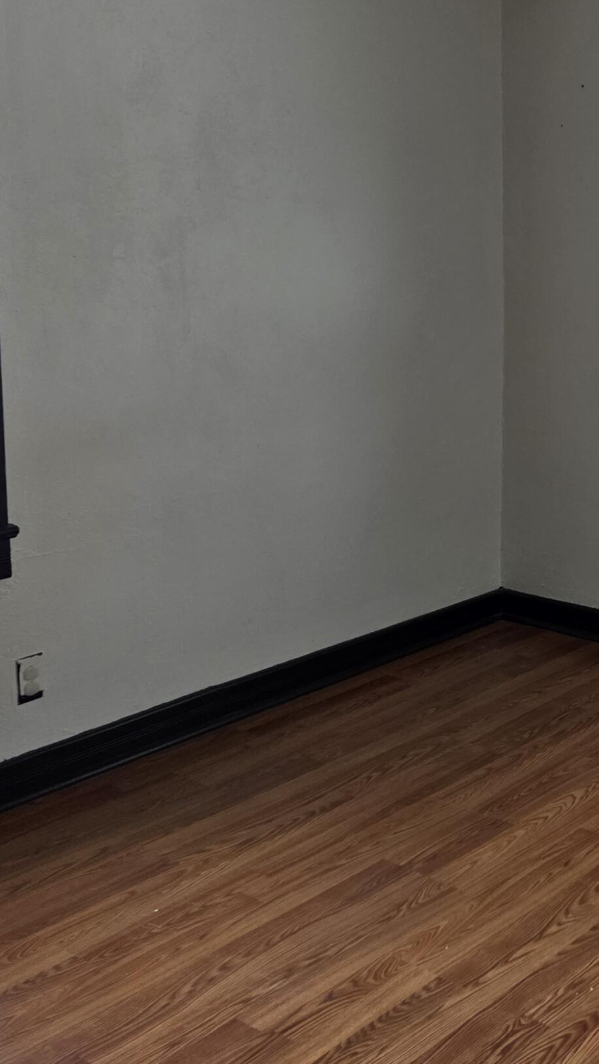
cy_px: 408
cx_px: 639
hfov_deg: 24.4
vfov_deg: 44.3
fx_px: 1299
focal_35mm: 46
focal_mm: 5.4
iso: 125
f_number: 1.8
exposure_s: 1/180
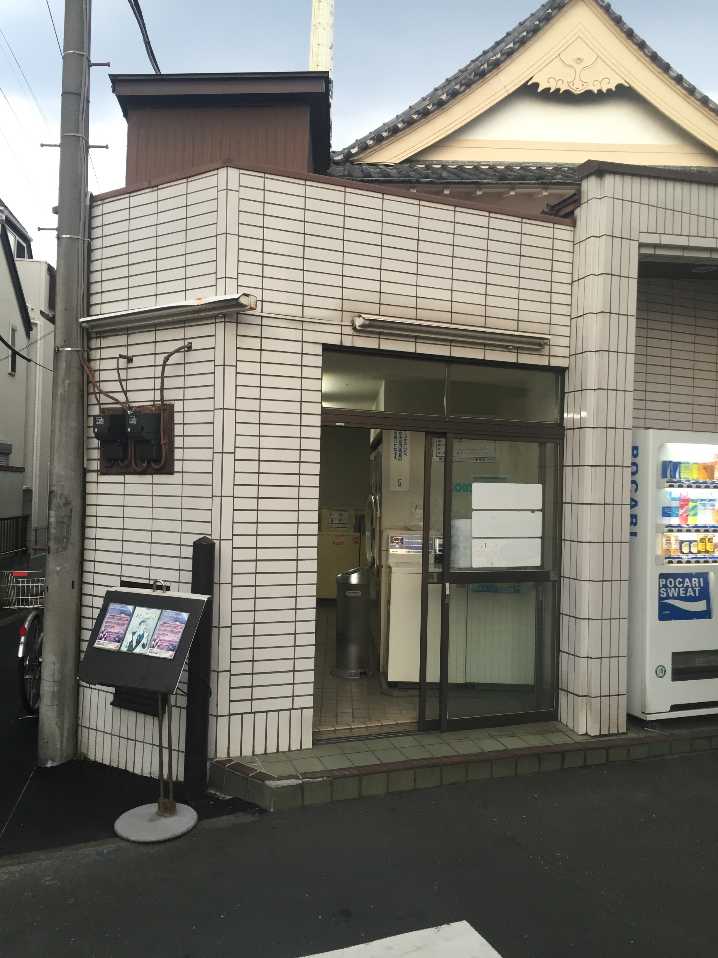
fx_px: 802
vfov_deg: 61.7
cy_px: 479
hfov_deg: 48.2
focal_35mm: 29
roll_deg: -1.7
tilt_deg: +2.0
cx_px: 359
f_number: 2.2
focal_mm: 4.15
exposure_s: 1/40
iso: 32
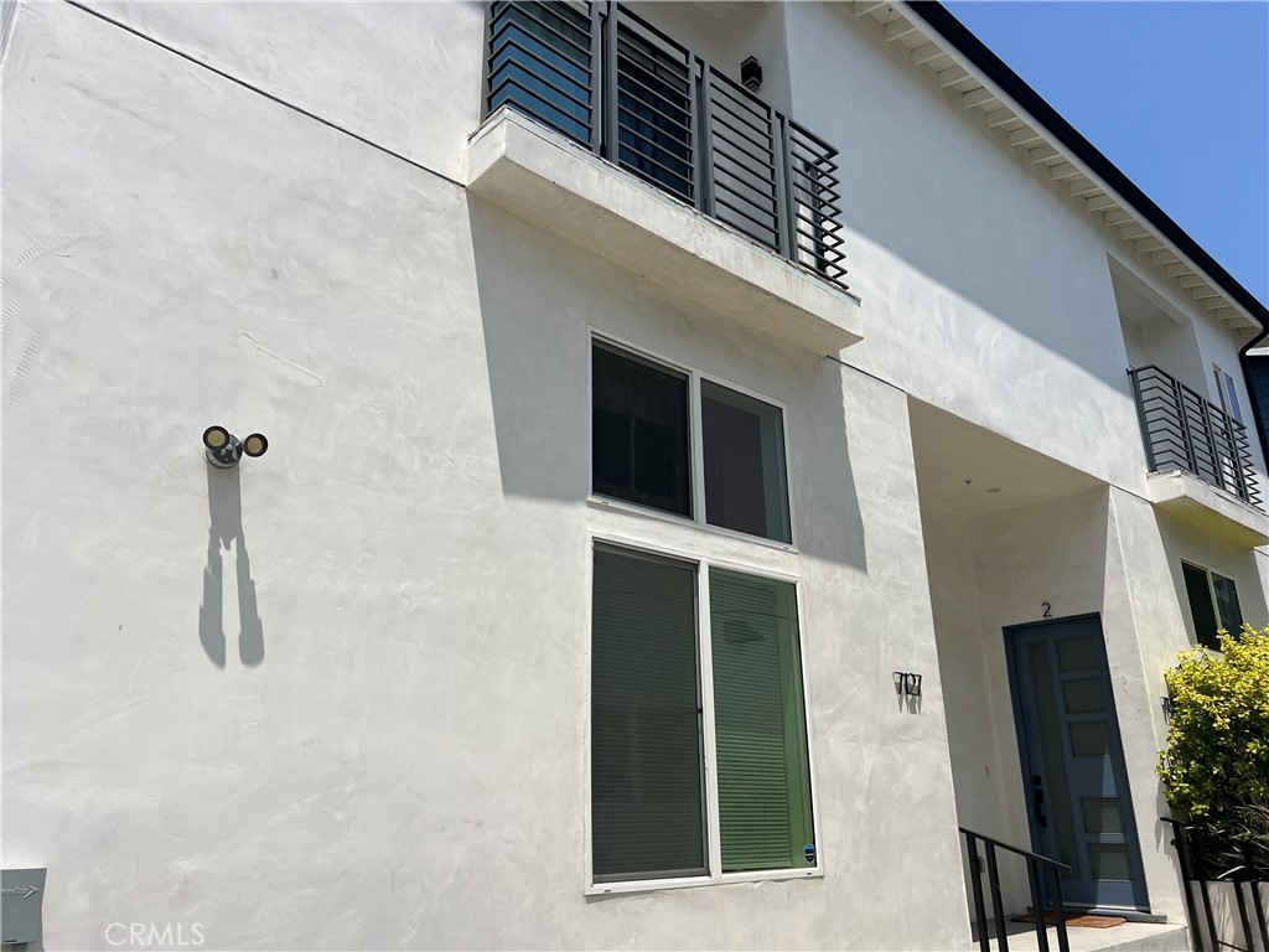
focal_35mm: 26
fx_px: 953
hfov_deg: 67.3
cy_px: 476
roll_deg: +1.5
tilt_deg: +17.7
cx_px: 634
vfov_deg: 53.1
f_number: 1.5
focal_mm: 5.7
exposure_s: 1/6579
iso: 50
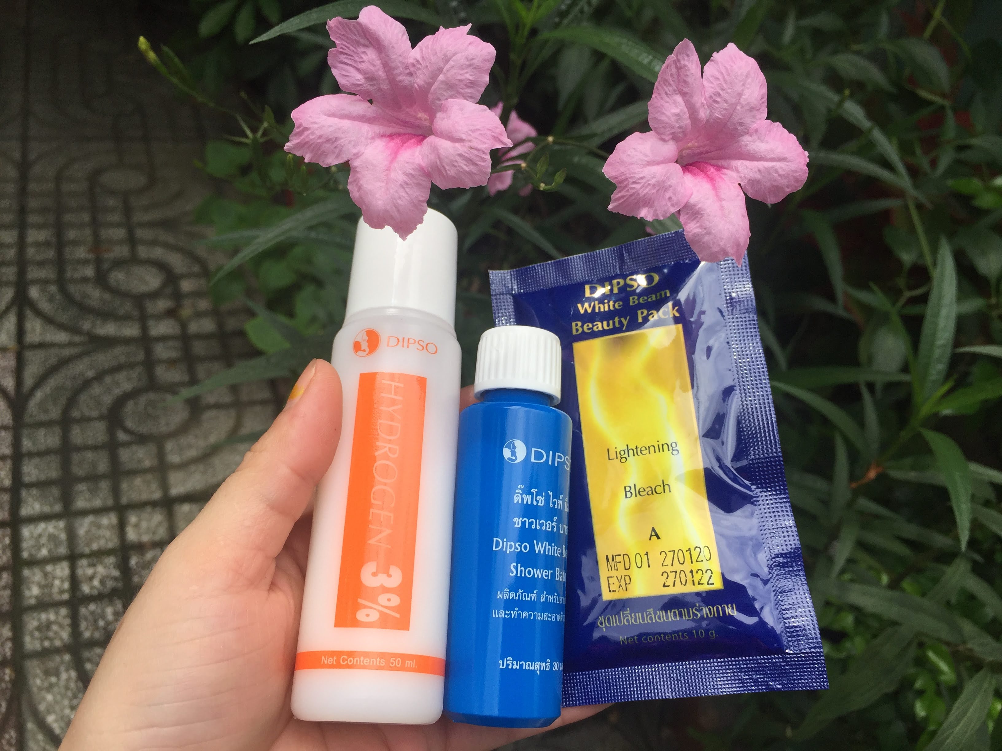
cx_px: 501
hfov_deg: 61.7
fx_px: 839
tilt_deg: -33.1
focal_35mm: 29
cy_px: 376
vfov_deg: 48.2
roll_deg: -14.3
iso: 32
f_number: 2.2
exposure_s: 1/1163
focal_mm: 4.15
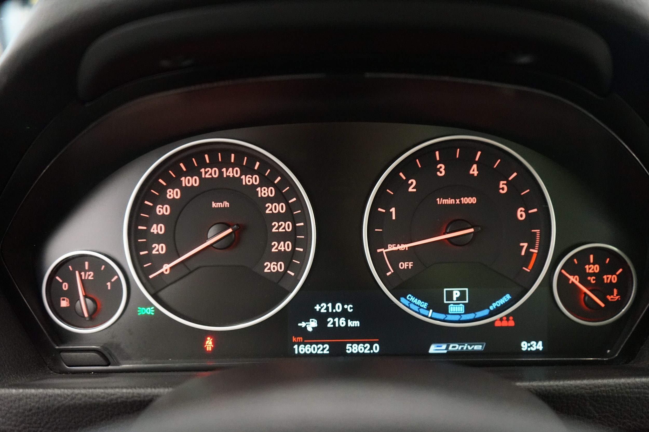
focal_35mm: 31
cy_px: 216
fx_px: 559
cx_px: 324
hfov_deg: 60.3
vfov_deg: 42.3
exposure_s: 1/60
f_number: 4
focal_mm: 31
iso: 5000
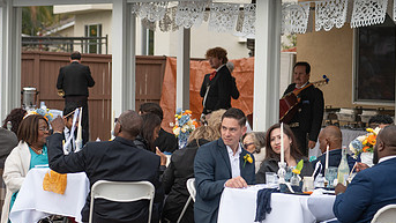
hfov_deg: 17.3
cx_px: 226
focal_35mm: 124
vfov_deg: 9.8
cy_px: 112
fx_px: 1302
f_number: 2.8
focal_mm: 70
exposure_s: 1/1600
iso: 400
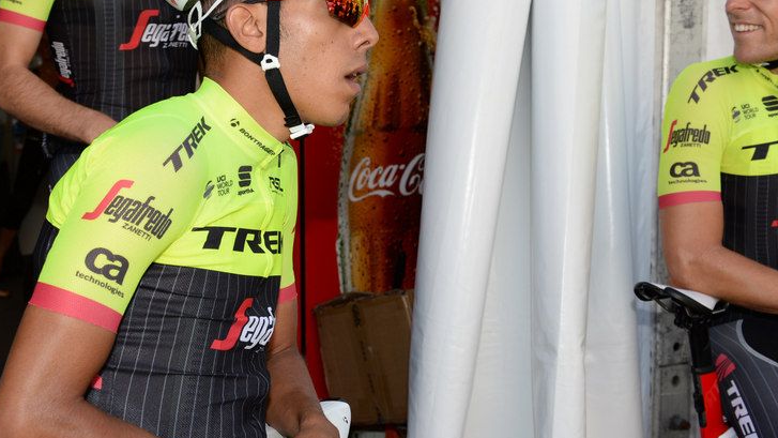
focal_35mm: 56
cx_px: 265
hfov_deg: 36.9
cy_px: 210
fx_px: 1155
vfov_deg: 21.5
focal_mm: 38
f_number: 6.3
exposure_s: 1/250
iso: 200
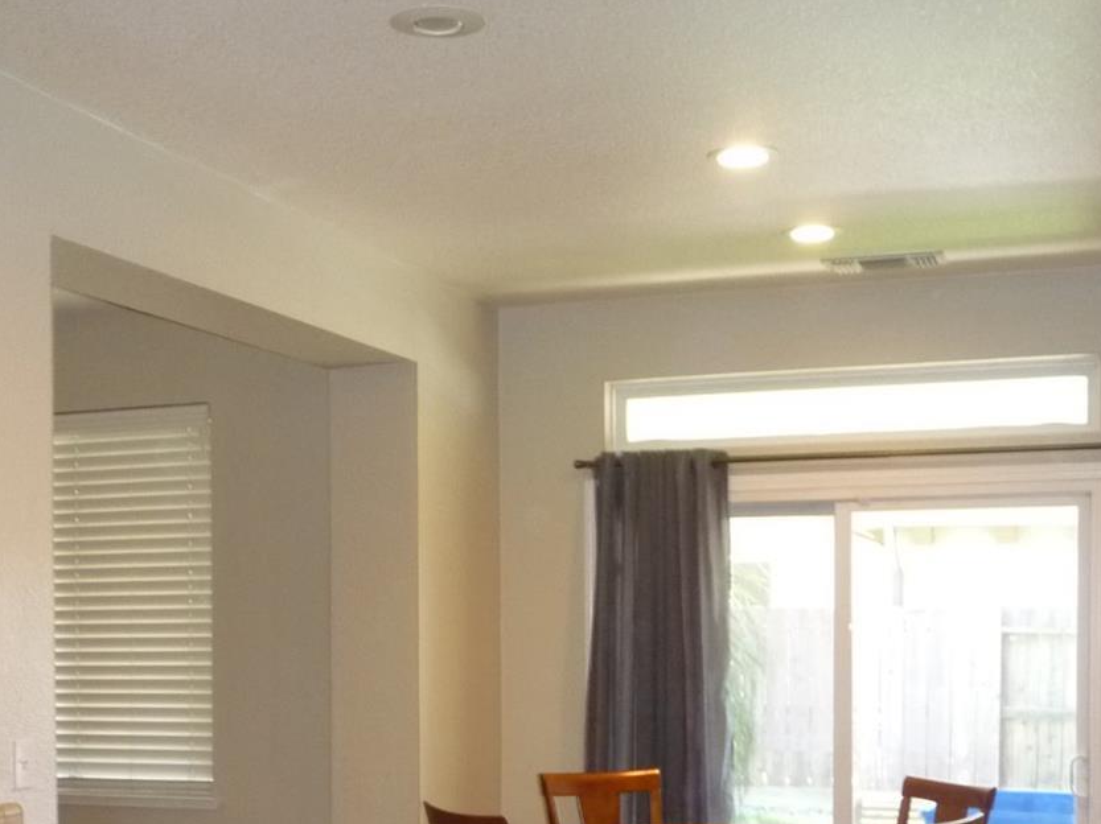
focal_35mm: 54
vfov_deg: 26.4
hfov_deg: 35.5
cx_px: 500
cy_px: 693
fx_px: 1717
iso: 320
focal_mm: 5.2
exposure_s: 1/30
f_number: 3.3
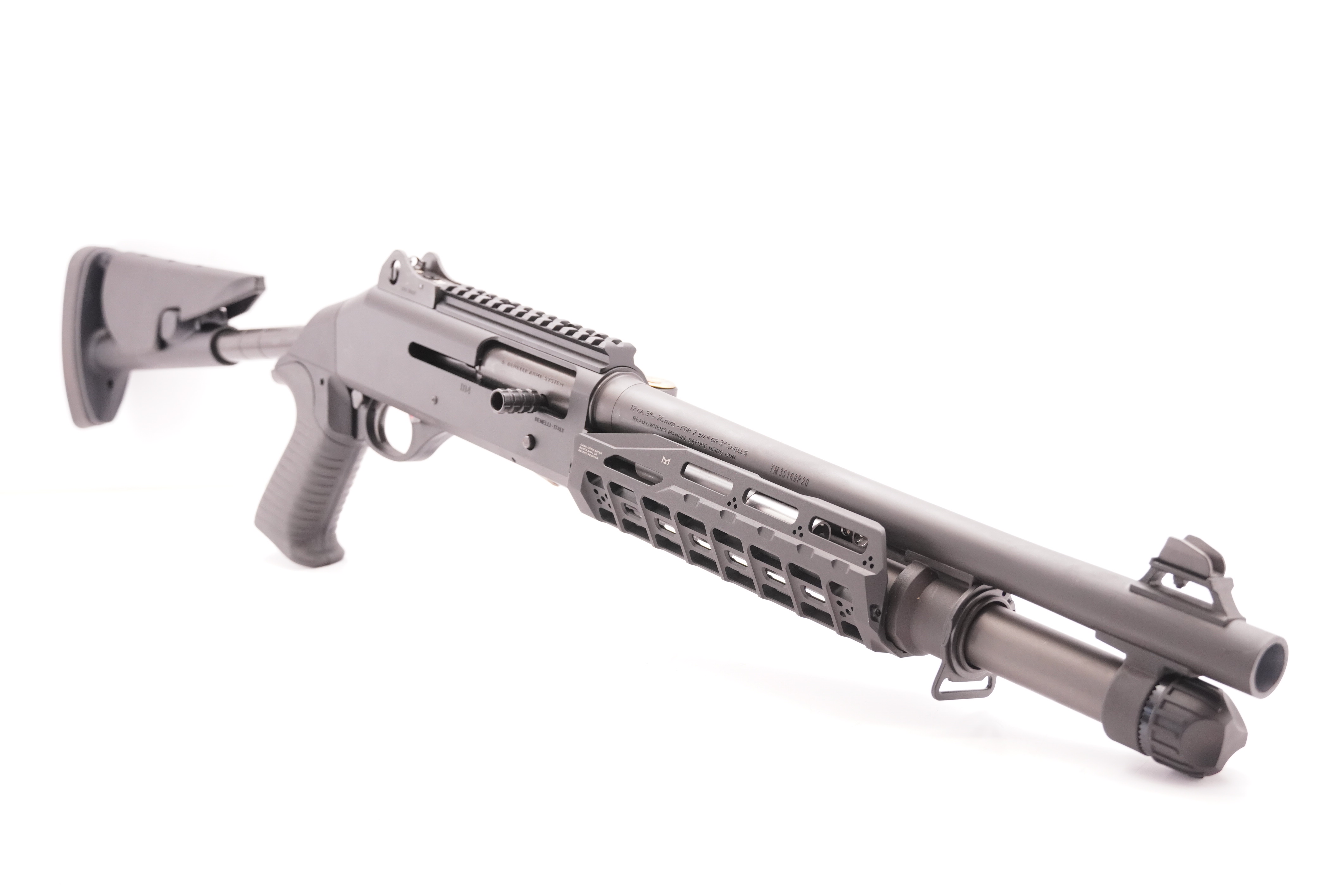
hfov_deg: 38.9
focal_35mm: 51
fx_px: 1901
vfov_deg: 26.5
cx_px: 670
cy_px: 448
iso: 1250
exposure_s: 1/125
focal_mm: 34
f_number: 5.6
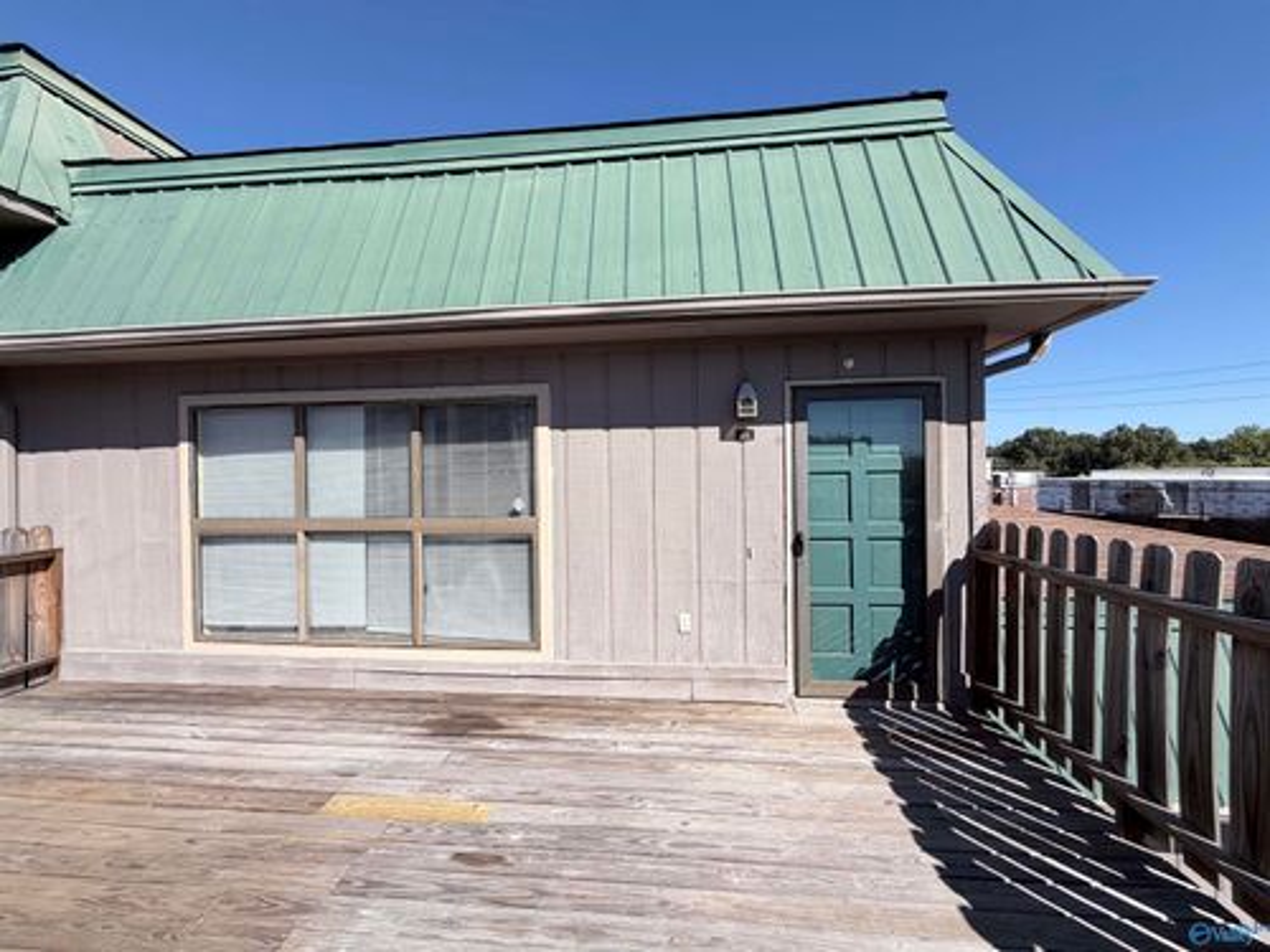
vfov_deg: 85.7
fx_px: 514
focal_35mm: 14
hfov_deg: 102.1
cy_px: 476
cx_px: 635
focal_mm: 2.22
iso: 20
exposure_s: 1/970
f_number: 2.2
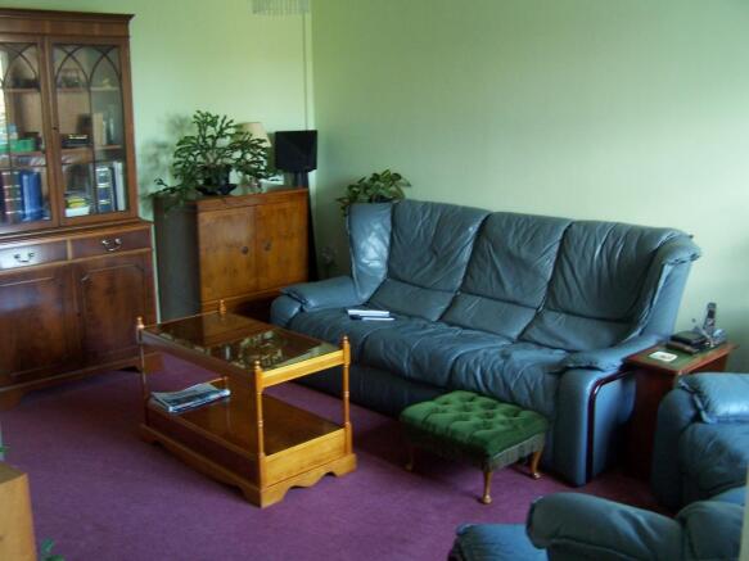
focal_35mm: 38
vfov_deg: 37.7
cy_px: 280
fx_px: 822
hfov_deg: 49.0
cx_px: 374
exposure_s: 1/8
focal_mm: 6.3
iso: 140
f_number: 2.8
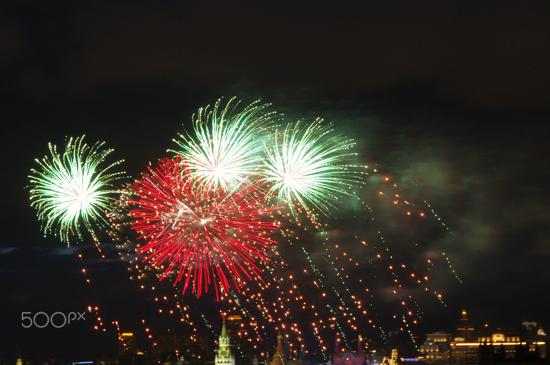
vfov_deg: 9.8
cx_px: 275
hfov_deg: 14.8
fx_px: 2121
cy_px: 182
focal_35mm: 139
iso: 200
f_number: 14
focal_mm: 92.5
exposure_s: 2
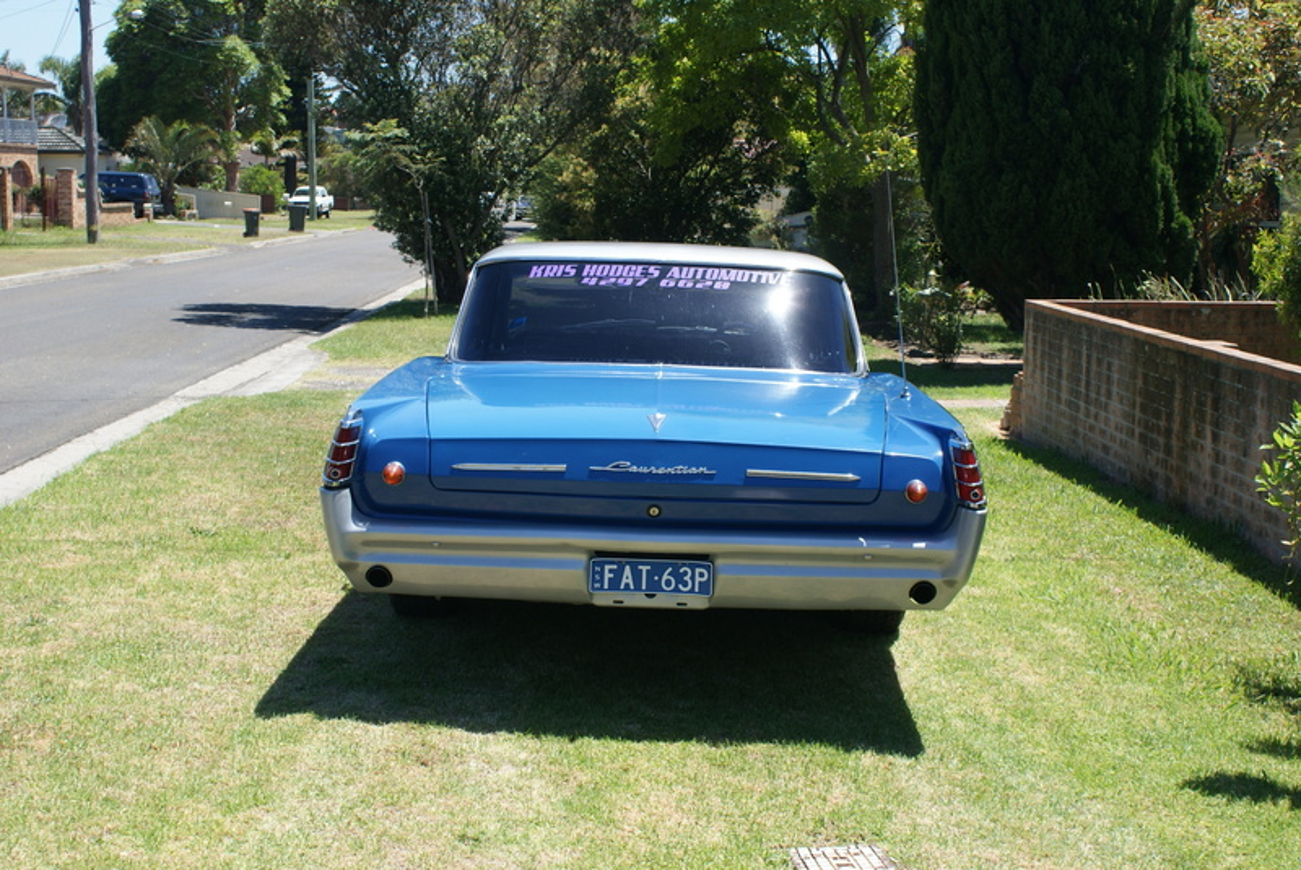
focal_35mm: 45
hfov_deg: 43.6
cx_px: 650
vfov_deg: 29.9
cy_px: 435
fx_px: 1628
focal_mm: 30
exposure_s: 1/125
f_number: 8
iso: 100
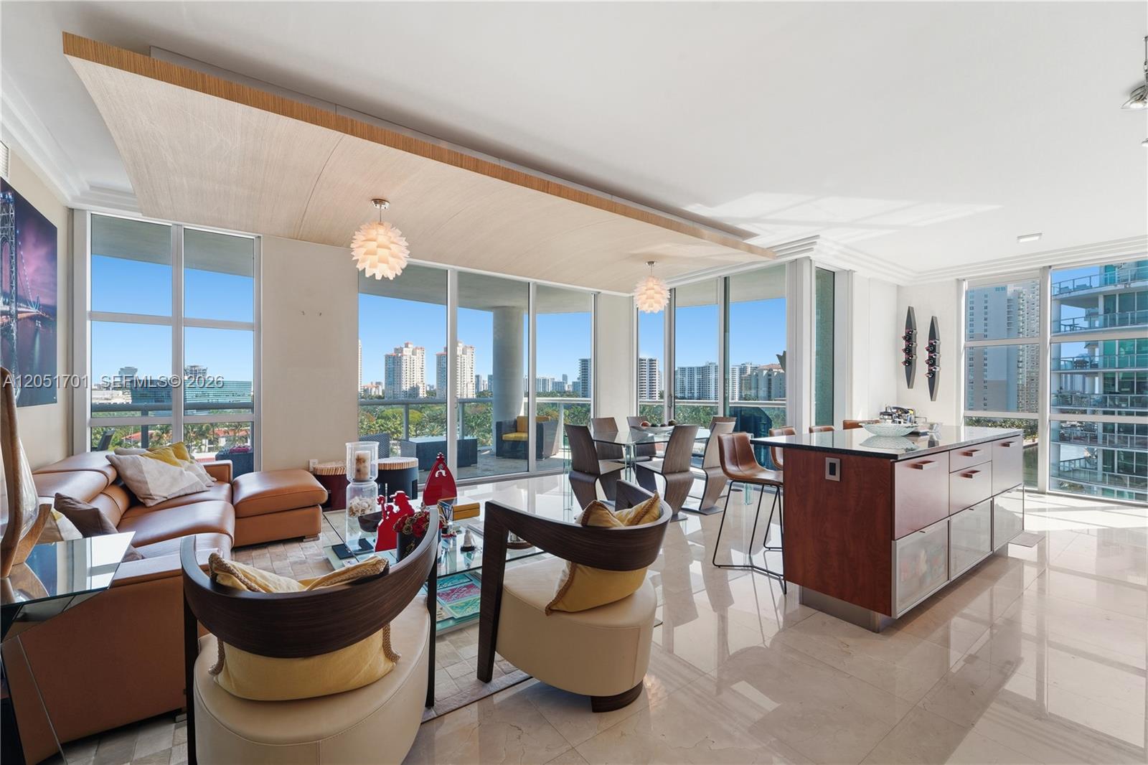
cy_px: 382
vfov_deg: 81.2
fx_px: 446
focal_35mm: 14
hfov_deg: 104.3
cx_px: 574
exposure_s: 1/5
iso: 100
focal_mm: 14
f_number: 14
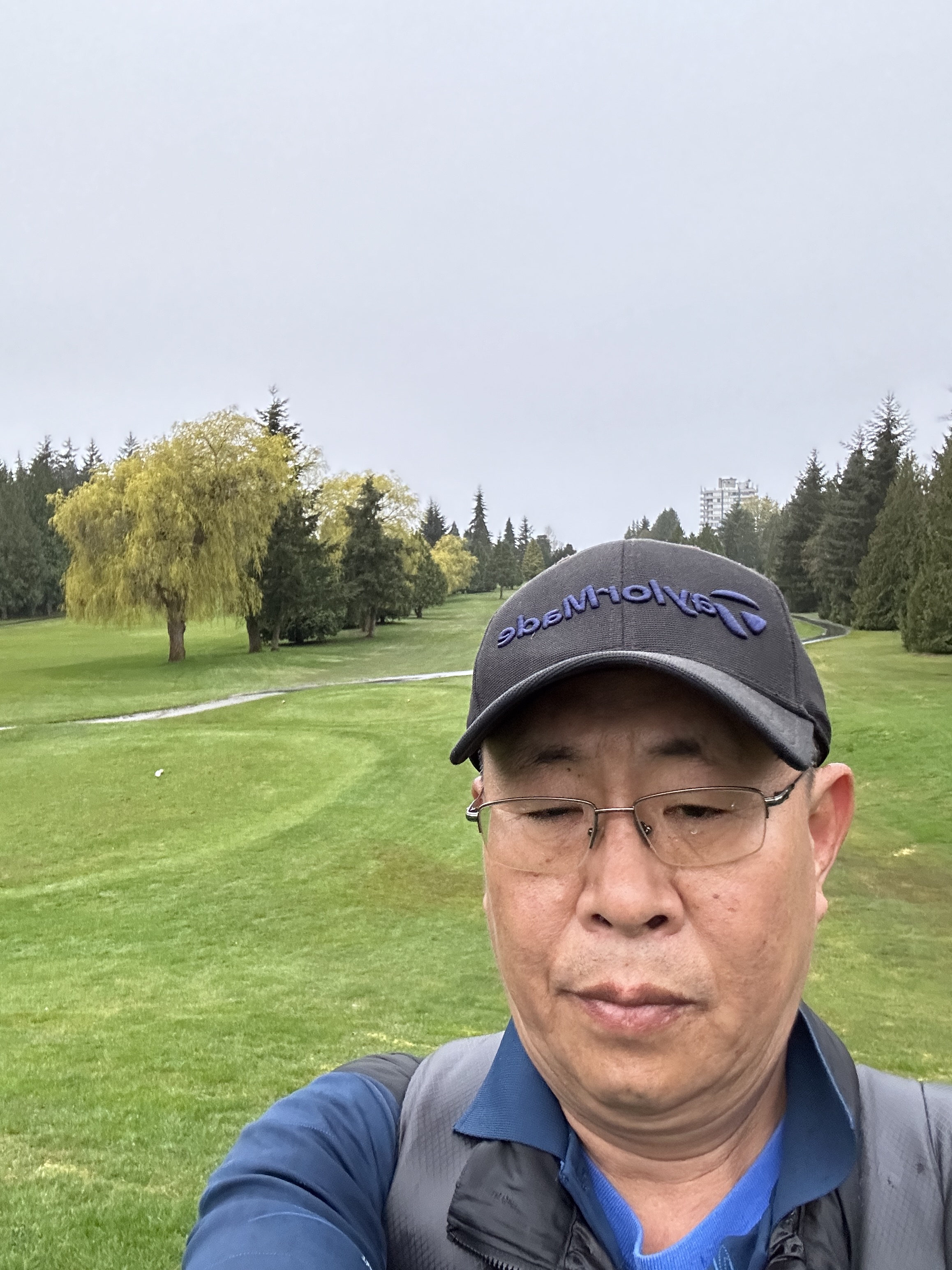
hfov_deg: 46.8
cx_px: 476
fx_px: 1100
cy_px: 635
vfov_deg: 60.0
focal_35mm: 30
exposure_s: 1/39
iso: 400
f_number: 1.9
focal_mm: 2.69
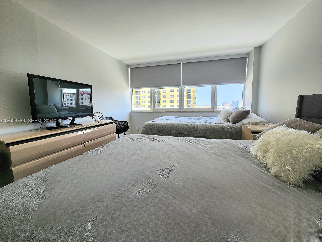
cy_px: 121
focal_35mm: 13
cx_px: 161
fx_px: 121
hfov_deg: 106.2
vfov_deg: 89.9
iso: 80
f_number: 2.2
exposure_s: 1/120
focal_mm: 2.2
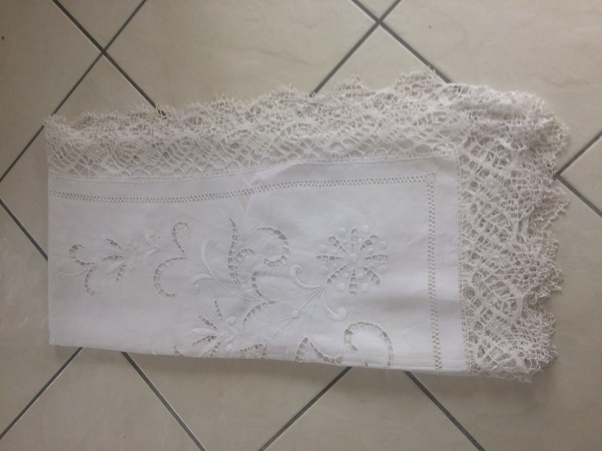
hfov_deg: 61.7
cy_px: 226
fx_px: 504
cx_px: 301
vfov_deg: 48.2
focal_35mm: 29
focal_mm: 4.15
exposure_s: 1/100
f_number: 2.2
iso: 50
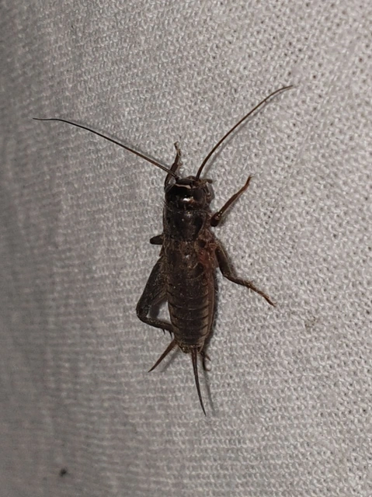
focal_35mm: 26
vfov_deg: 67.3
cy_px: 248
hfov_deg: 53.0
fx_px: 373
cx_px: 186
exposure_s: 1/668
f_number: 2.4
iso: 50
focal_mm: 4.3
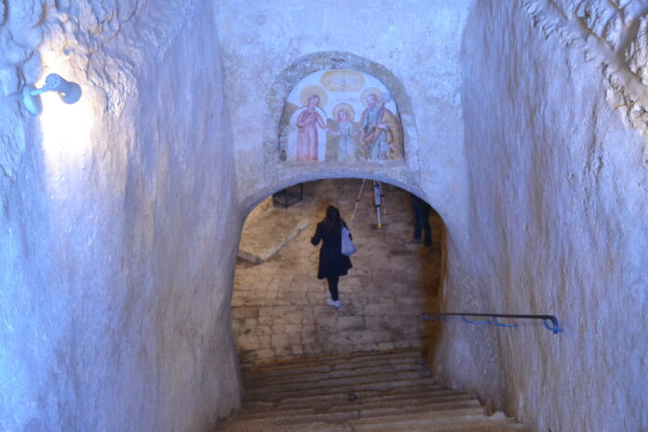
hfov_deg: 49.6
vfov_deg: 34.2
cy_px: 216
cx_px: 324
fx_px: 702
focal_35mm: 39
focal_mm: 26
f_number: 4
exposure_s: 1/60
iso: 2000
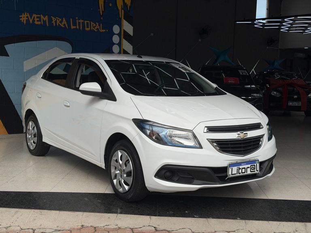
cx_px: 156
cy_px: 116
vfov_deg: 30.3
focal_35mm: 48
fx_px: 431
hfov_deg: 39.7
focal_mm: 6.76
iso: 64
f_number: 1.78
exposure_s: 1/7874
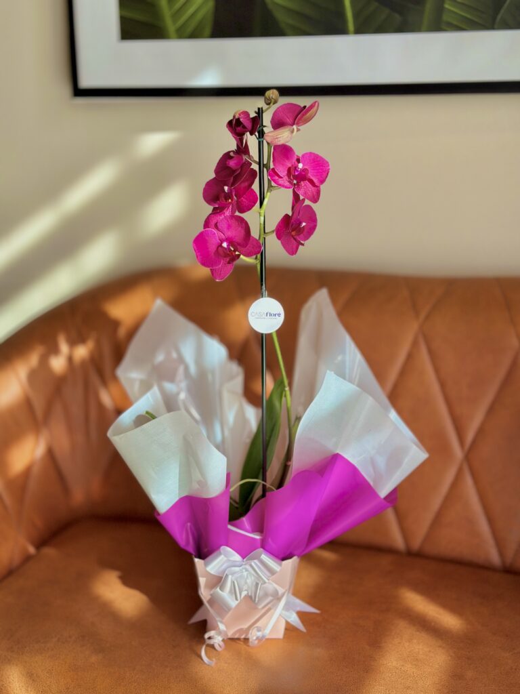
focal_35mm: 48
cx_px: 260
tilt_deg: -15.5
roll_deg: +0.8
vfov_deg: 39.7
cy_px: 347
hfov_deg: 30.3
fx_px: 961
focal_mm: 6.86
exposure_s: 1/751
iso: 80
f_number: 1.78
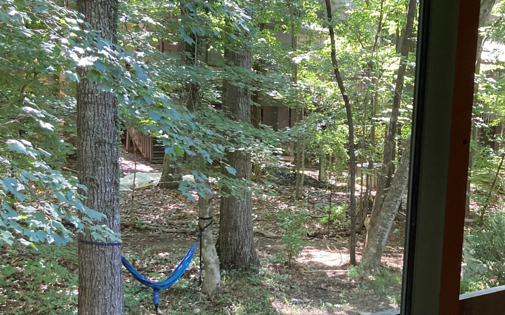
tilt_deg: -5.4
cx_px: 391
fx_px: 784
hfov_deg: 34.8
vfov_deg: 22.7
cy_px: 195
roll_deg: -2.8
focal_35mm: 57
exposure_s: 1/60
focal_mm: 3.99
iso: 125
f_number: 1.8
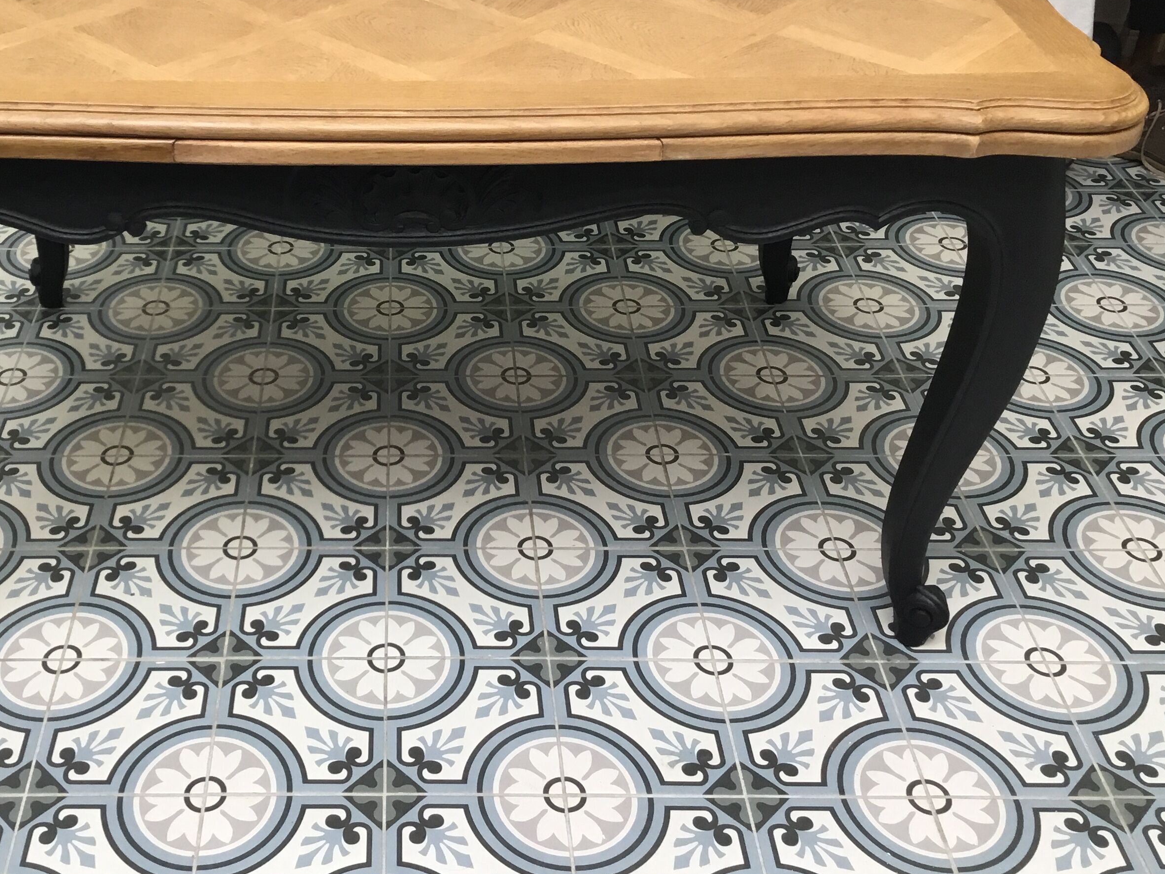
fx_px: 1447
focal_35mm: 43
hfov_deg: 43.2
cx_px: 379
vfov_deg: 33.4
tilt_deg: -33.0
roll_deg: +2.7
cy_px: 314
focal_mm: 3.3
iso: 32
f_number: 2.4
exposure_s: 1/33
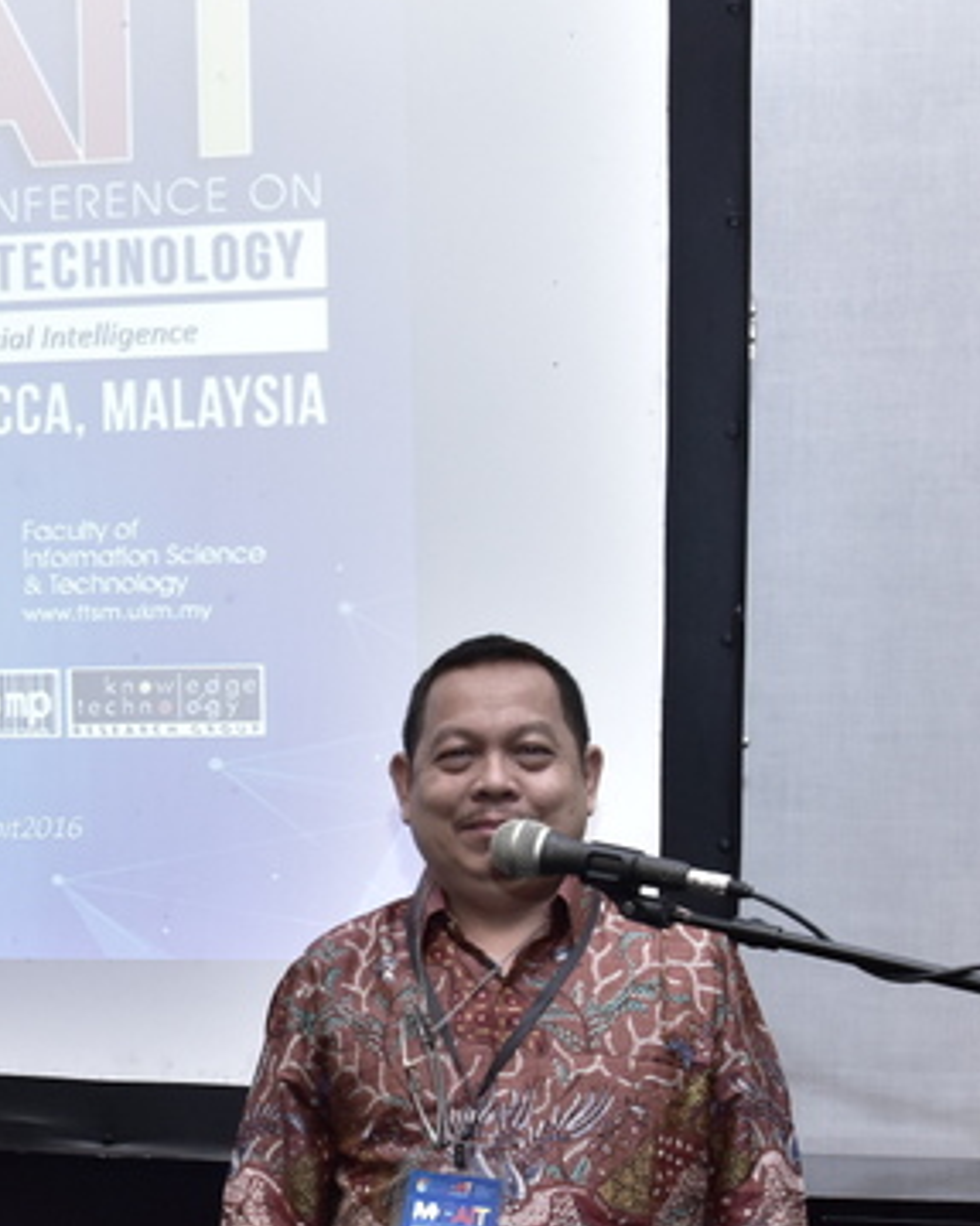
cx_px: 184
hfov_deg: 21.8
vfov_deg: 27.2
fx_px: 2503
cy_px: 891
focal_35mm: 69
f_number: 6.3
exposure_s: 1/50
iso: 1000
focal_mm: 22
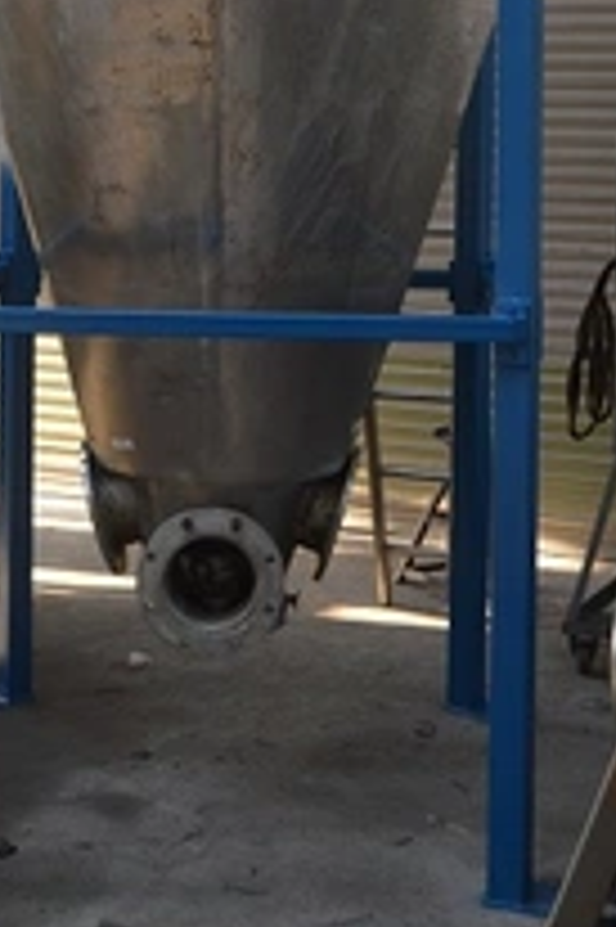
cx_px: 315
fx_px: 1800
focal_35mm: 70
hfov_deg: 19.4
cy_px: 54
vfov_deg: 27.6
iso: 450
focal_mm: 24
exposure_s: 1/60
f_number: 3.8
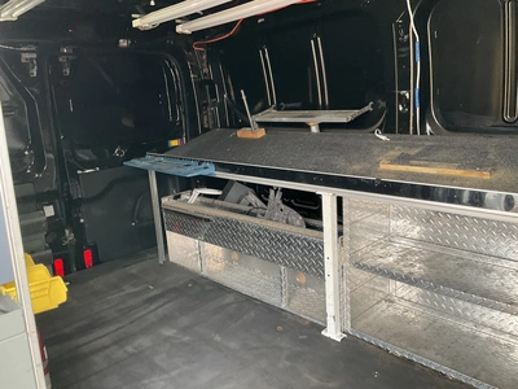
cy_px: 194
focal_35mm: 29
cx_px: 259
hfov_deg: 61.7
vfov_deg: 48.2
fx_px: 434
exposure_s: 1/60
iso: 125
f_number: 1.8
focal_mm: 3
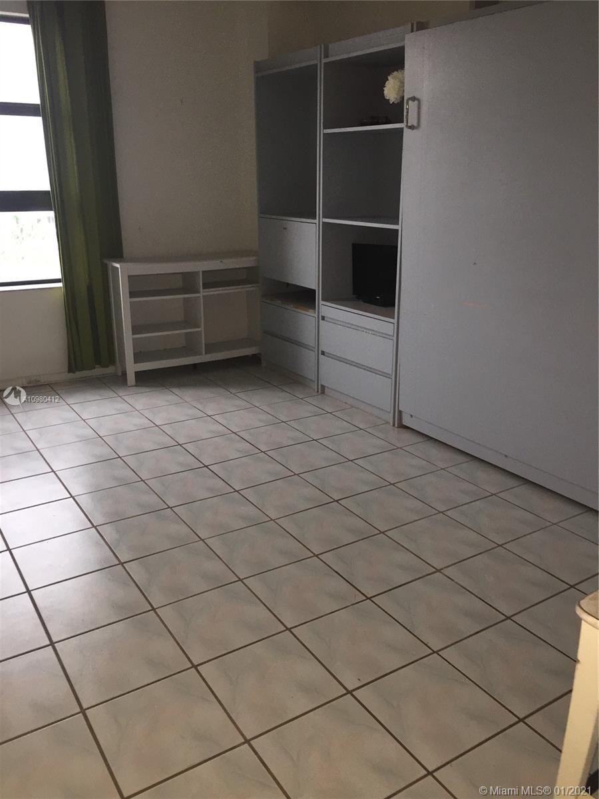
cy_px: 400
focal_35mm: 29
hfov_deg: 48.2
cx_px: 300
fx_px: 669
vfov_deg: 61.7
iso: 125
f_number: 2.2
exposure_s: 1/24
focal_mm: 4.15
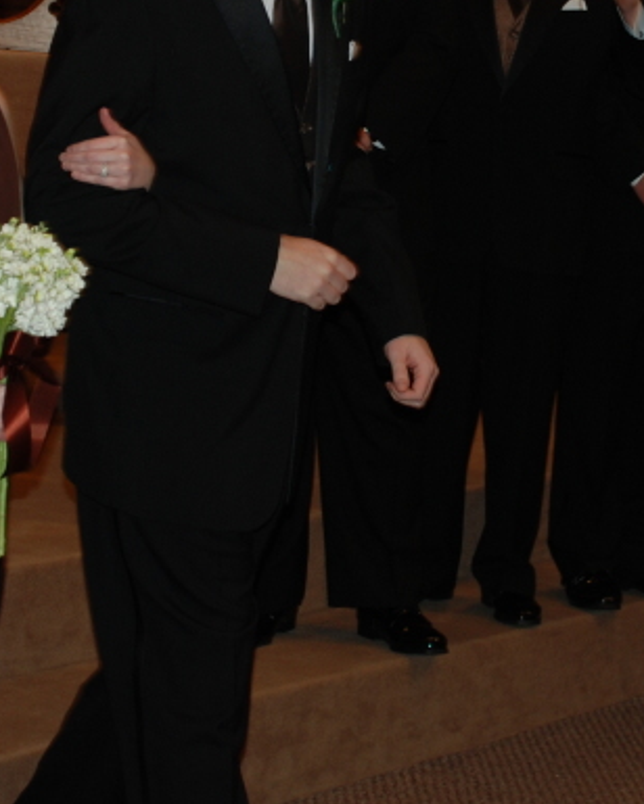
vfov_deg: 15.9
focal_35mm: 120
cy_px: 166
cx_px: 416
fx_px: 2859
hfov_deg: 12.8
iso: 200
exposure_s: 1/60
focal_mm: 32
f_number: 4.2
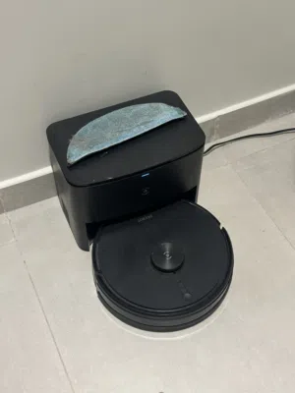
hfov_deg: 30.3
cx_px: 148
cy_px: 196
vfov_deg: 39.7
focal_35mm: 48
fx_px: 545
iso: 200
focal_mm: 6.86
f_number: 1.78
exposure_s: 1/40
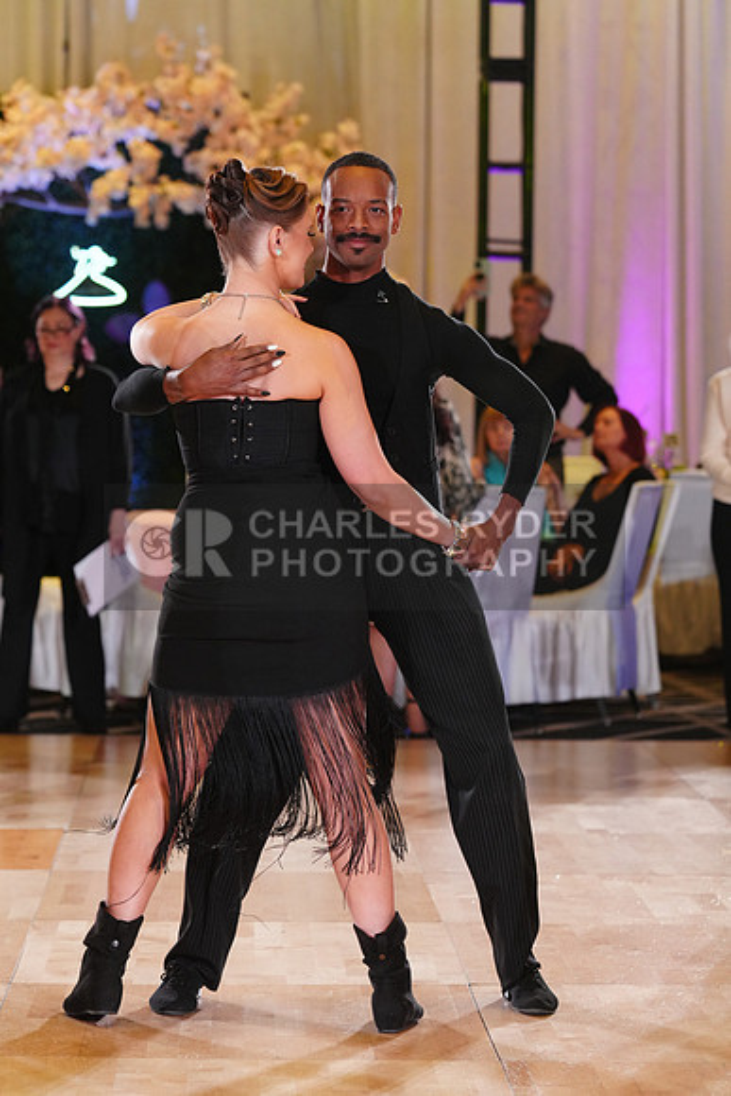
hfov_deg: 11.1
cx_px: 366
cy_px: 548
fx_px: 3774
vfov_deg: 16.5
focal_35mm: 124
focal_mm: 124
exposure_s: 1/400
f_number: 4
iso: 2500
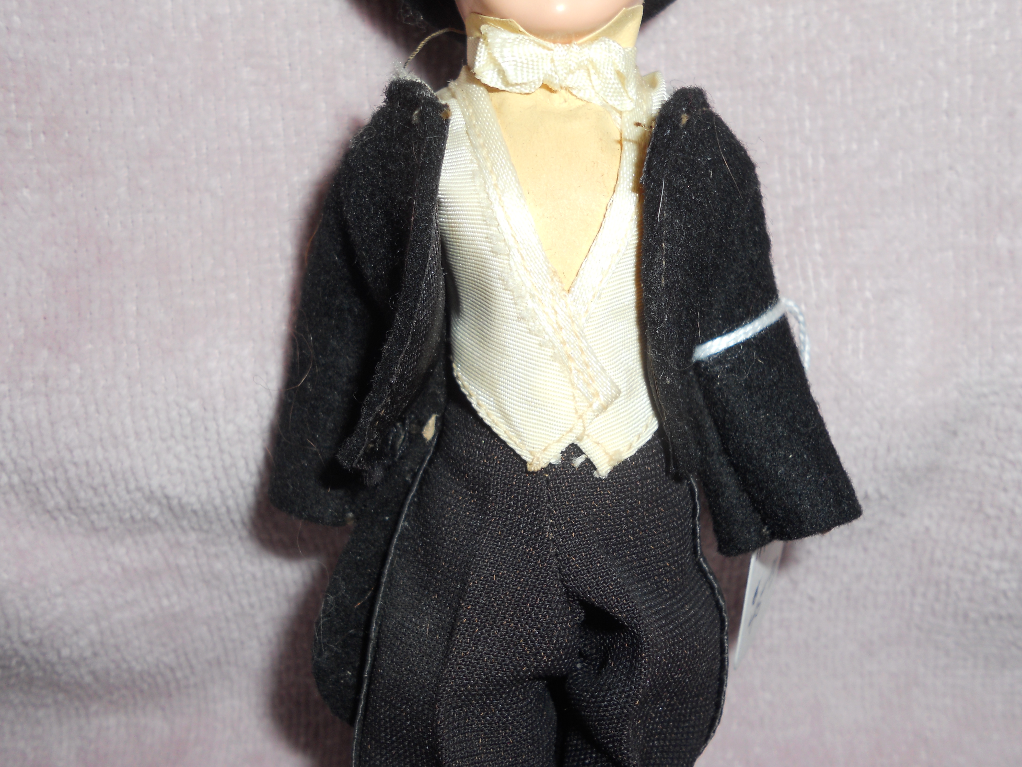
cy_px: 384
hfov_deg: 56.8
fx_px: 945
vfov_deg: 44.2
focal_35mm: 32
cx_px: 511
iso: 80
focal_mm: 5.8
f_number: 8.8
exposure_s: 1/25
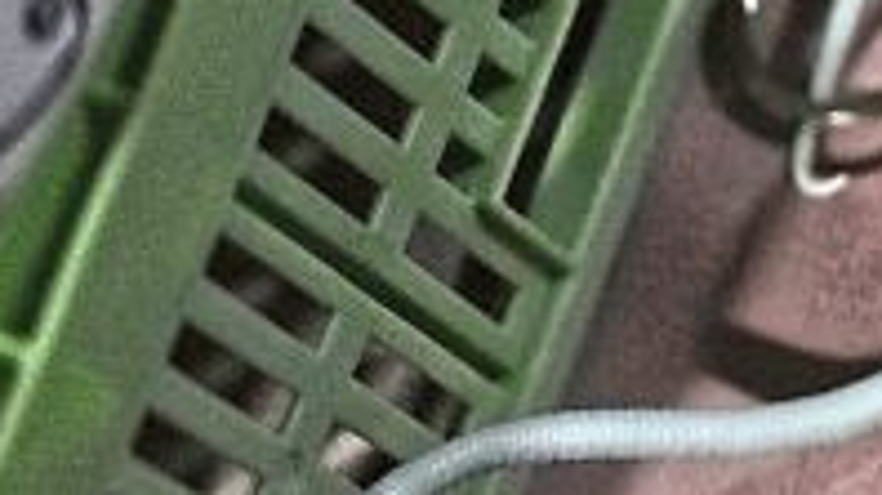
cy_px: -192
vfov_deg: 5.2
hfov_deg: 7.9
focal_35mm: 230
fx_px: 5375
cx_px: 2744
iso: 1250
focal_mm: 35
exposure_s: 1/1000
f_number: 1.4
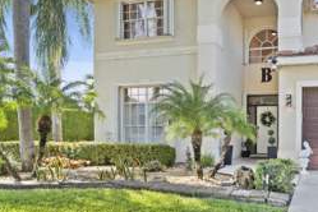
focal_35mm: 27
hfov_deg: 60.9
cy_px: 138
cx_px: 262
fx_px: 238
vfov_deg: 47.3
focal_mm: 14
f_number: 9
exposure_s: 1/80
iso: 250
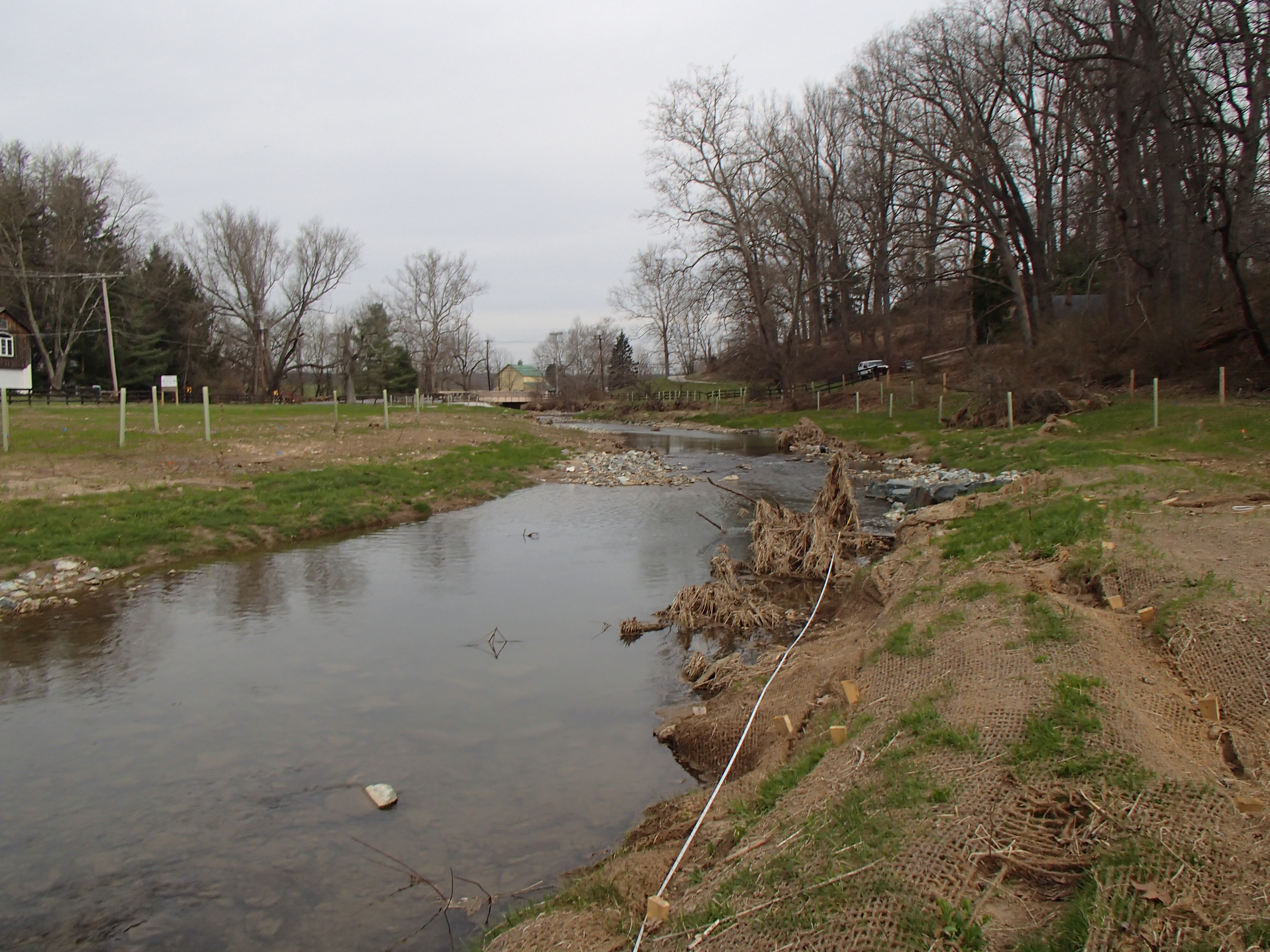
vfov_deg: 49.7
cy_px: 476
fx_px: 1027
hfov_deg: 63.4
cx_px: 635
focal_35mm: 28
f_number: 11
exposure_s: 1/100
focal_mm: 5
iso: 100
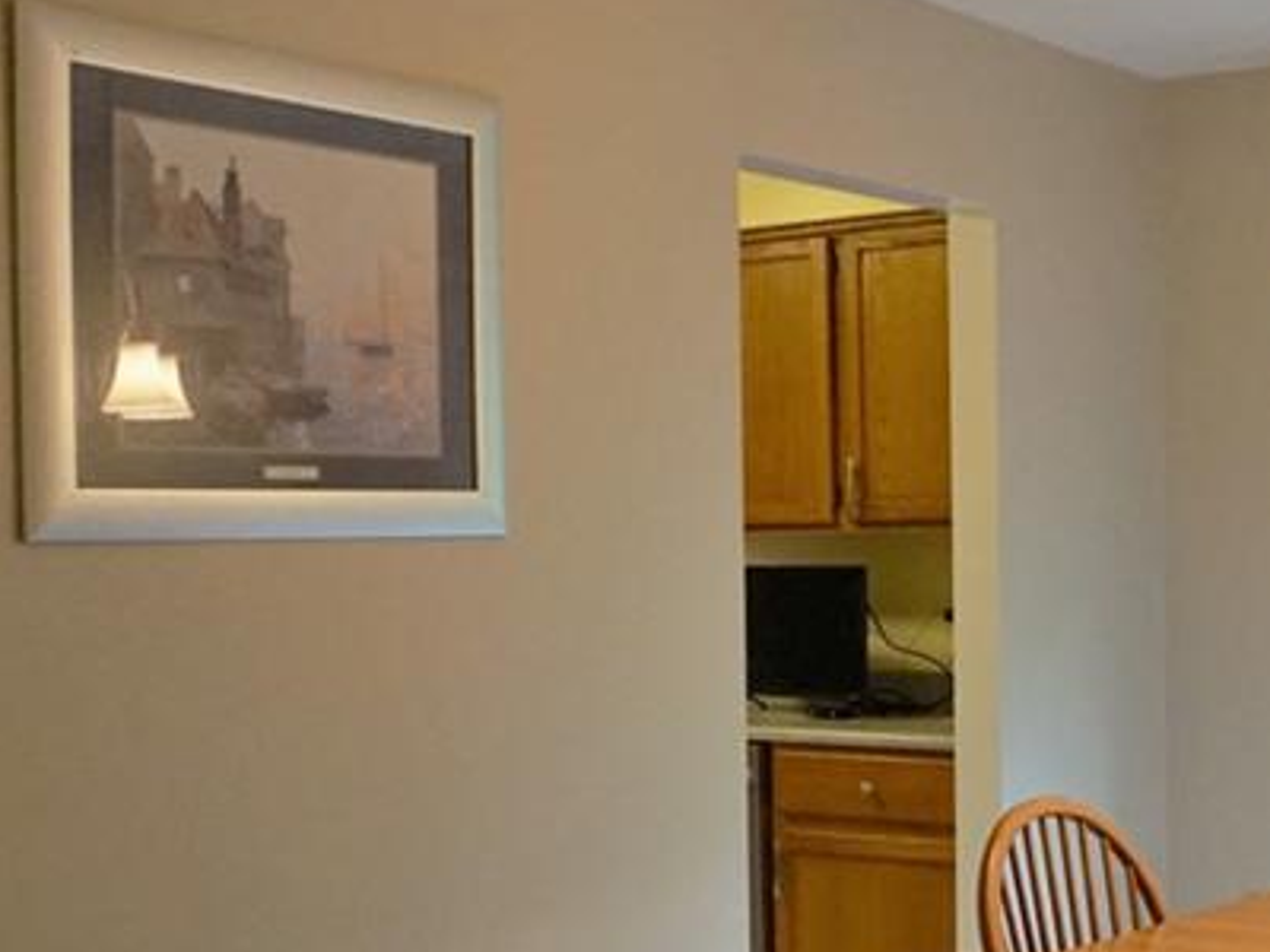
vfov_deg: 24.8
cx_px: 1013
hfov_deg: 31.9
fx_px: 2165
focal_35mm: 59
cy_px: 587
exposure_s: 1/160
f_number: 3.5
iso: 1600
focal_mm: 16
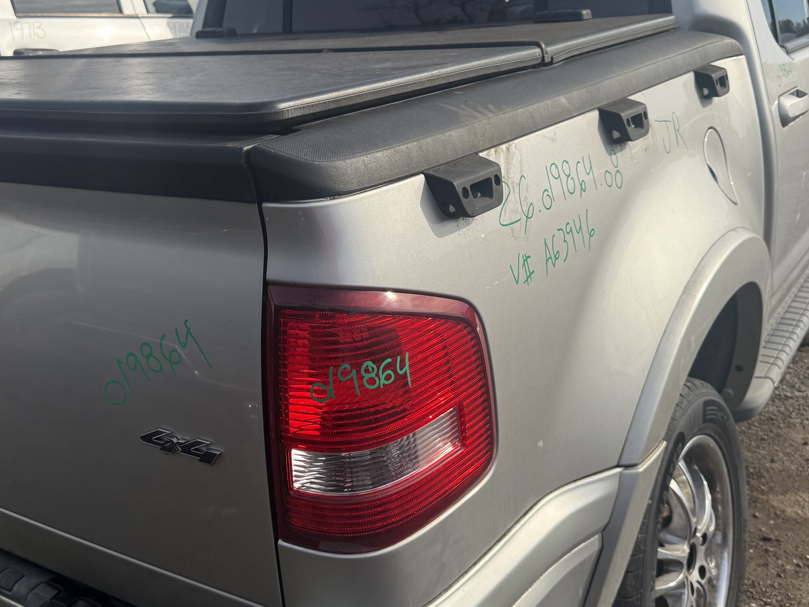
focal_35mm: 39
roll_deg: +0.7
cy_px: 288
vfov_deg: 36.8
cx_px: 335
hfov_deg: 47.7
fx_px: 911
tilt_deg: -15.9
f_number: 1.78
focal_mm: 6.76
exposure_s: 1/4975
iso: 100
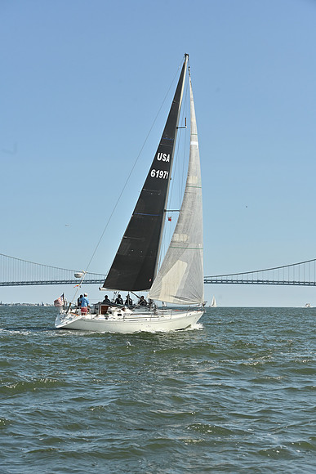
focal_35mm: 70
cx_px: 158
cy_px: 237
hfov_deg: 19.5
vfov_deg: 28.8
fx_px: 921
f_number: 9
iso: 320
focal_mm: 70
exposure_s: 1/1250
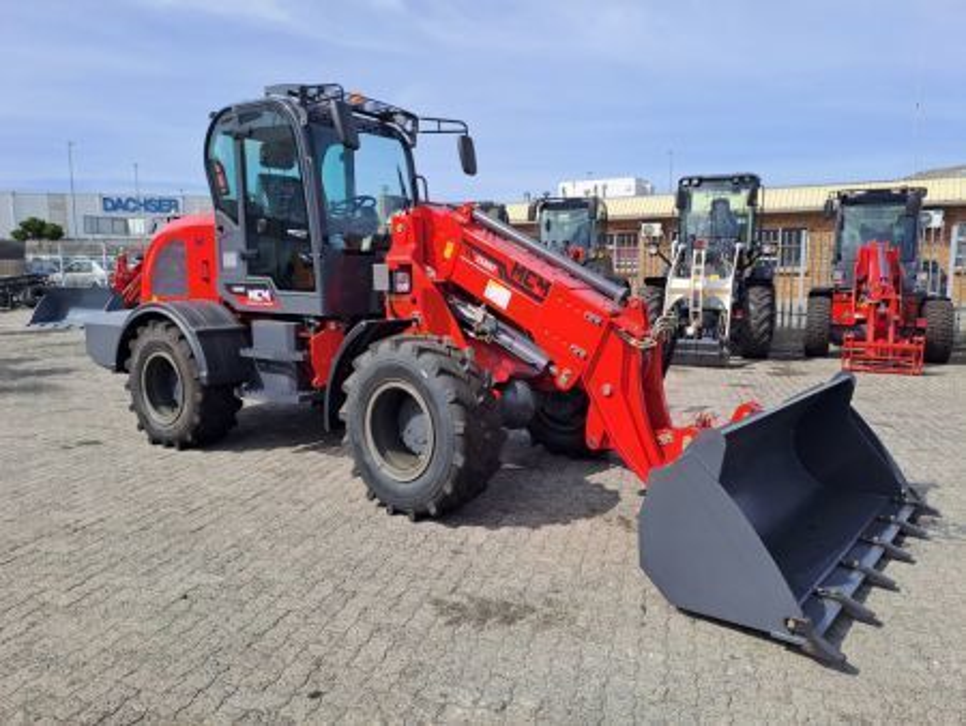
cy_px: 363
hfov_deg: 69.4
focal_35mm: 25
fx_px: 698
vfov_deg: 54.9
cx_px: 483
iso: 32
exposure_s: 1/1445
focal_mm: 4.65
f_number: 1.8
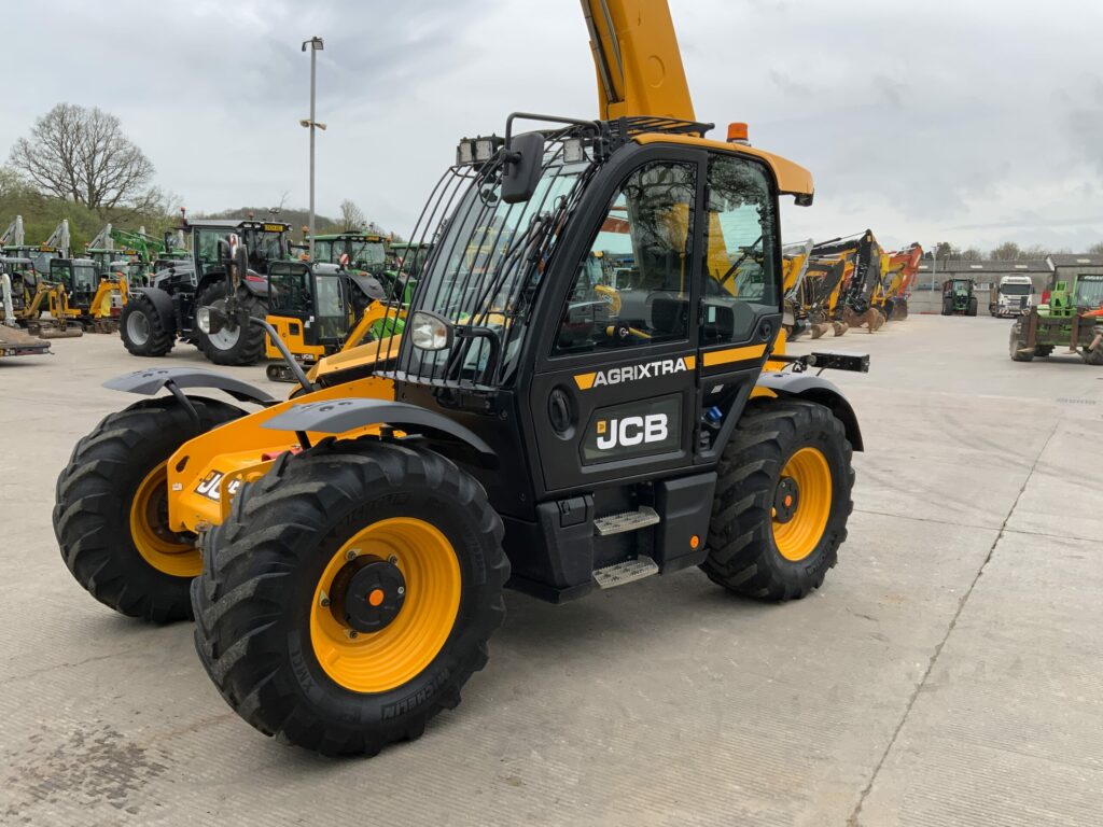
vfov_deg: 48.2
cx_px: 552
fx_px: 924
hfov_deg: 61.7
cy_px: 414
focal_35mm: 29
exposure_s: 1/978
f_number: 1.8
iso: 16
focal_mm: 3
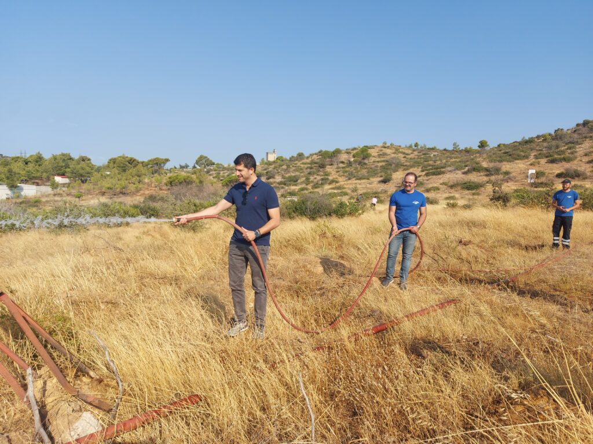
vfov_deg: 56.8
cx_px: 296
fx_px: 411
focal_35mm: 24
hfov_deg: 71.6
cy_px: 222
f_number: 1.8
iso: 32
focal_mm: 5.23
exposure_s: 1/1074
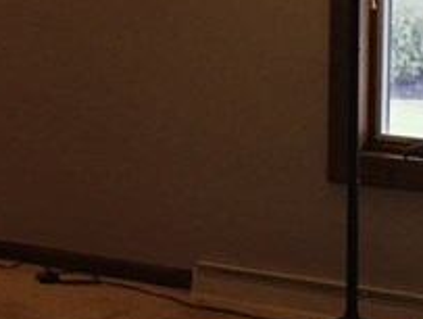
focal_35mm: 146
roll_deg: -0.9
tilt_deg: -4.4
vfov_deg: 10.1
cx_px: 90
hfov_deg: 13.4
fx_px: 1787
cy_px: -50
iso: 32
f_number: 2.2
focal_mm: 4.15
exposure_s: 1/30
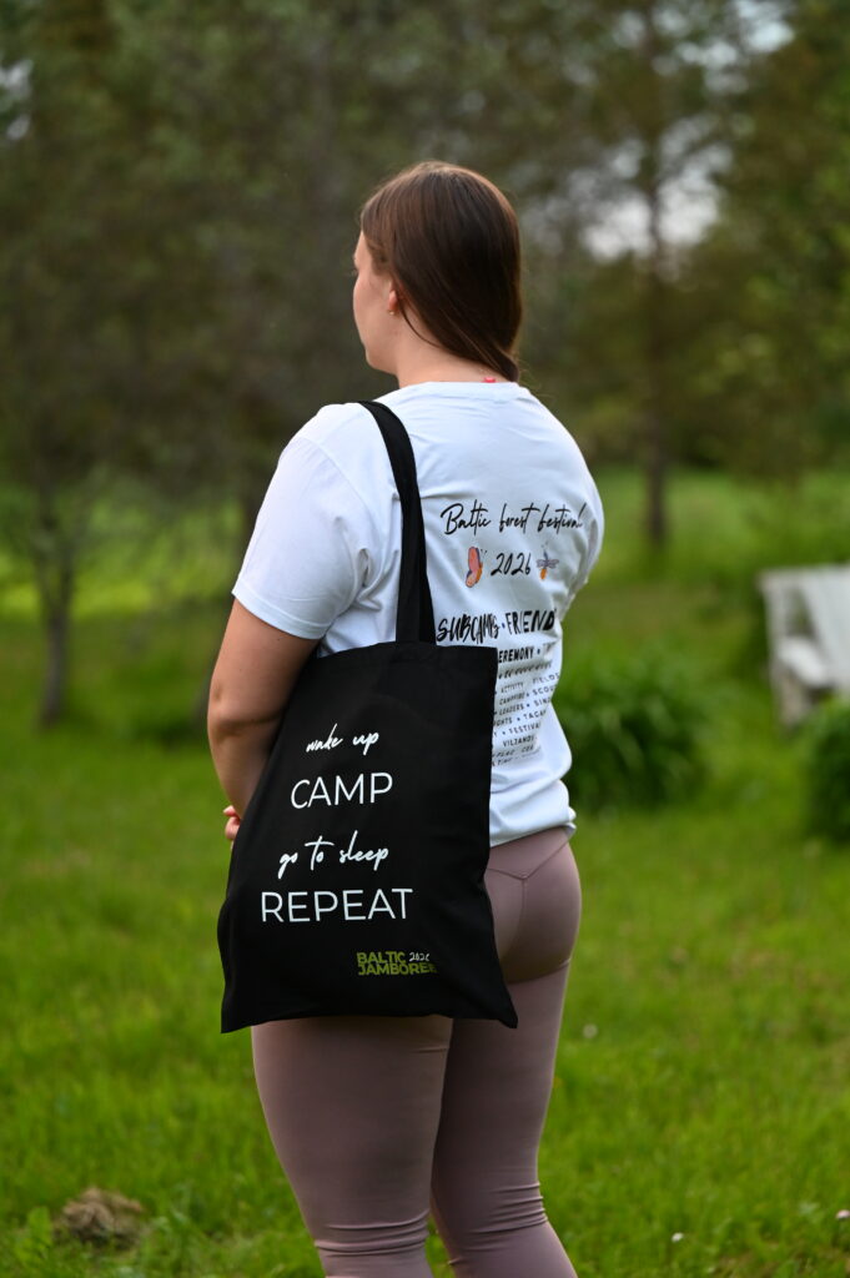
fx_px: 3299
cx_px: 425
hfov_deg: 14.7
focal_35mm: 93
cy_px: 639
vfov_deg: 21.9
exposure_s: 1/800
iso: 2000
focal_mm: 93
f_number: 2.8
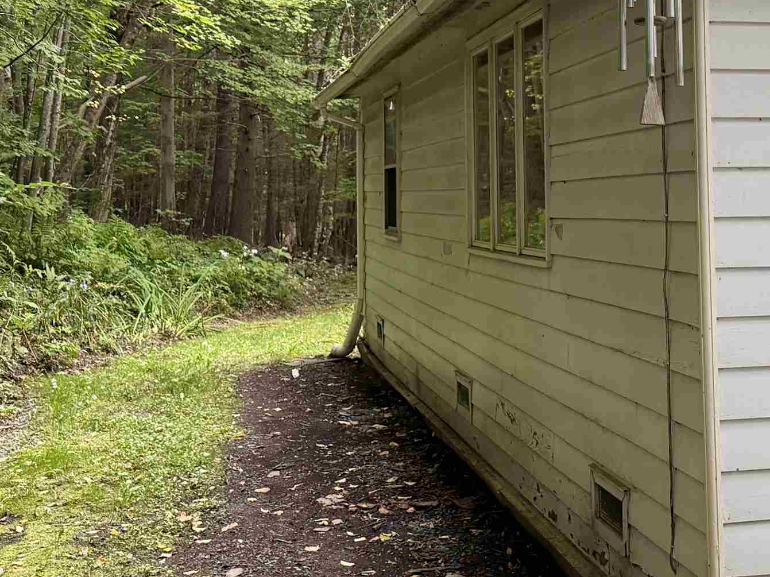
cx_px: 524
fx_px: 1223
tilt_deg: +1.4
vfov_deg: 26.2
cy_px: 150
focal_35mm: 55
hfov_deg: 34.6
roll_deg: +1.3
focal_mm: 6.76
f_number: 1.78
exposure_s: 1/84
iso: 200
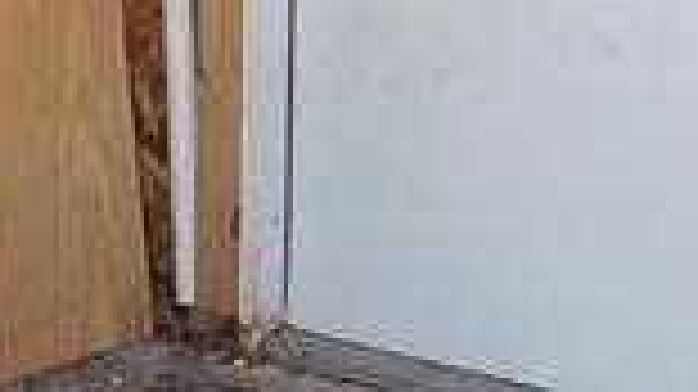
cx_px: 883
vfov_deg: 7.3
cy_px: -257
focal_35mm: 162
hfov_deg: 12.9
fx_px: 2997
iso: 125
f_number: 3.2
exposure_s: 1/50
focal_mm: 5.3
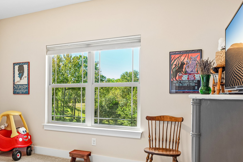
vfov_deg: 44.8
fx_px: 196
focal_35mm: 29
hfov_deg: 62.9
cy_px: 95
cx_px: 93
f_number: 8
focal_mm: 22
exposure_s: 1/25
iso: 280
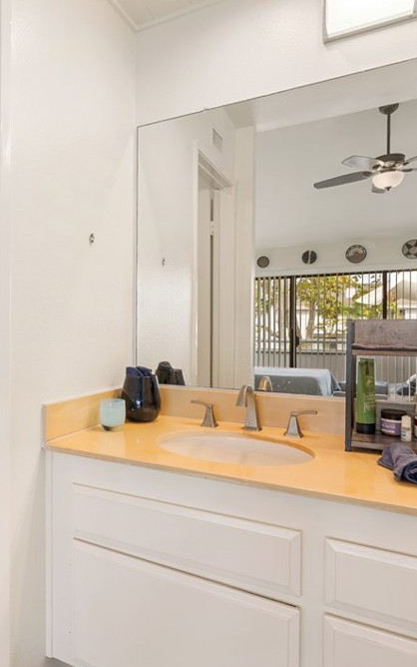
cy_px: 335
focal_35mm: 25
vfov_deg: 72.5
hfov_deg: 46.9
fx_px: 454
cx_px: 88
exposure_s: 1/6
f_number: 9
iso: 100
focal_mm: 16
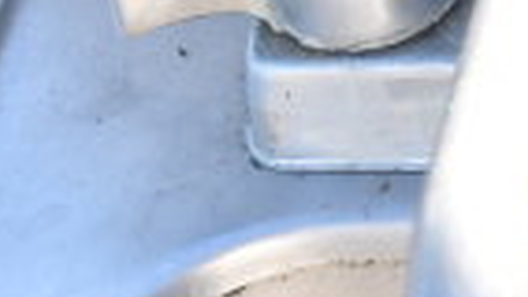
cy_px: -20
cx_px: 1052
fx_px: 2356
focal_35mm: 168
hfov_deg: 11.5
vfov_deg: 7.2
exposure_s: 1/125
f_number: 5.6
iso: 200
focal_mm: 25
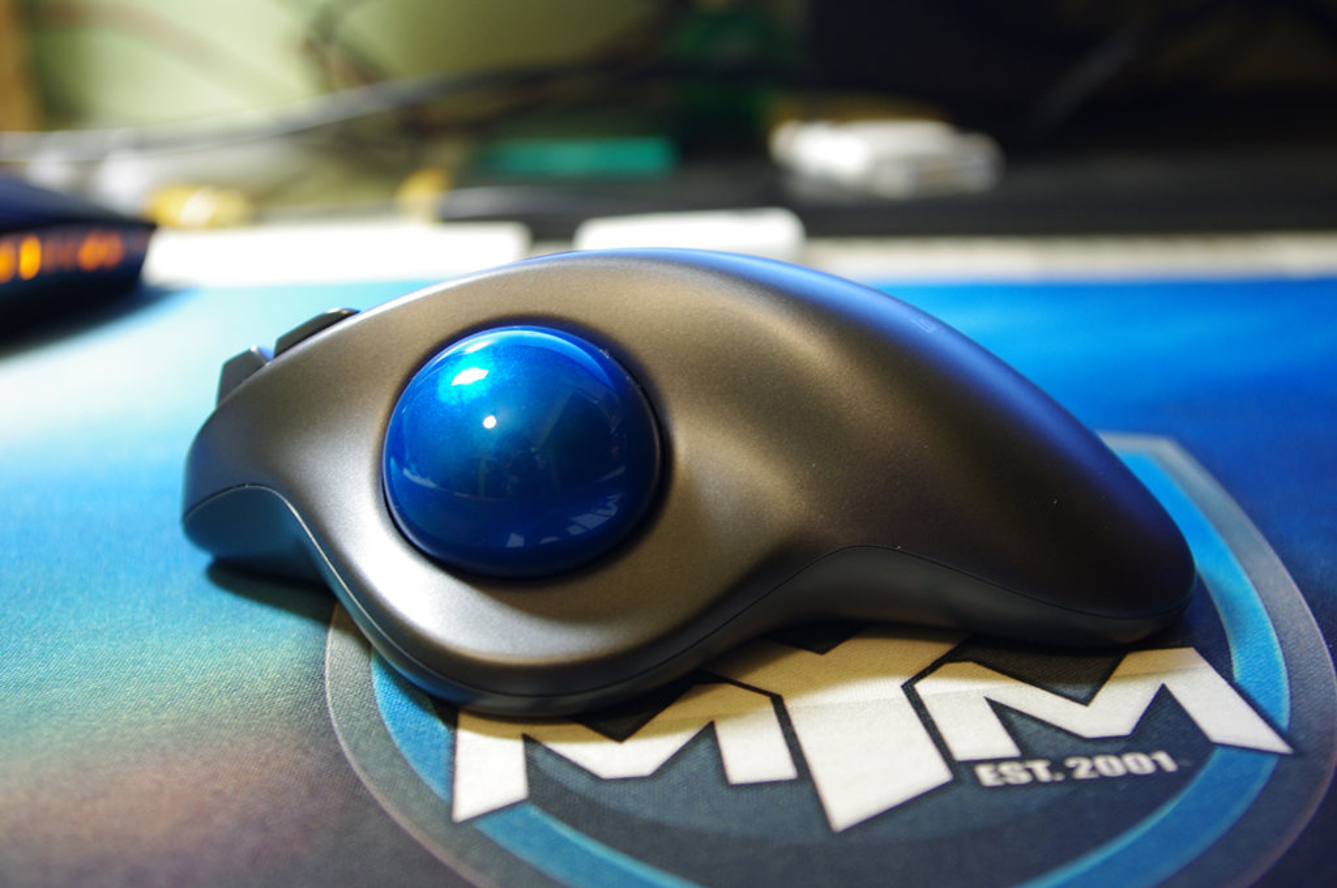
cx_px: 668
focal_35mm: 49
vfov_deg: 27.5
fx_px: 1817
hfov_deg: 40.4
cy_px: 444
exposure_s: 1/6
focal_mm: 32.5
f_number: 4
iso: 400
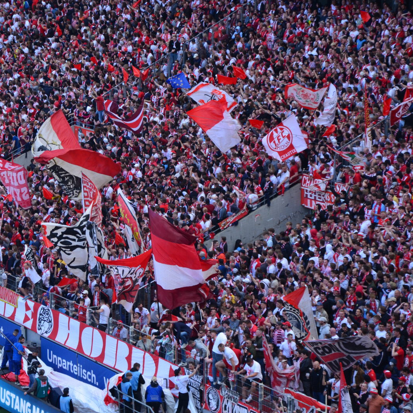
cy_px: 206
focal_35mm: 145
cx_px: 142
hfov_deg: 12.1
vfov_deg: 12.1
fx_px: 1952
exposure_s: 1/320
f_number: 5.3
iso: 400
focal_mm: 75
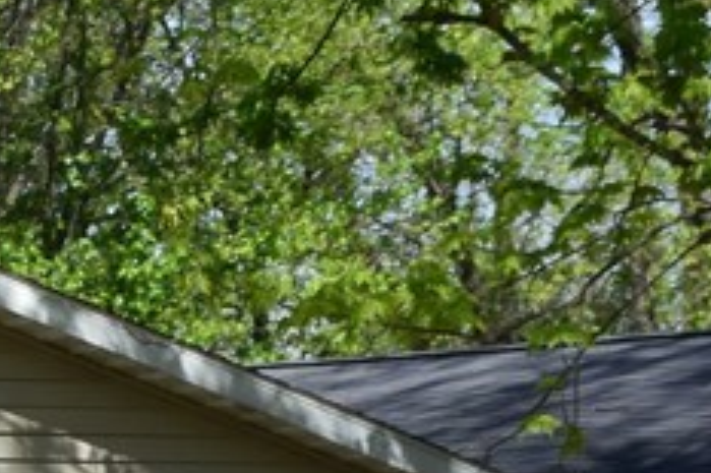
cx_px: -384
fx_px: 5980
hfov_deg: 6.7
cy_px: 610
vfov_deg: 4.5
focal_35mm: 303
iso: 160
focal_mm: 24.4
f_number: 5.3
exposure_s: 1/640
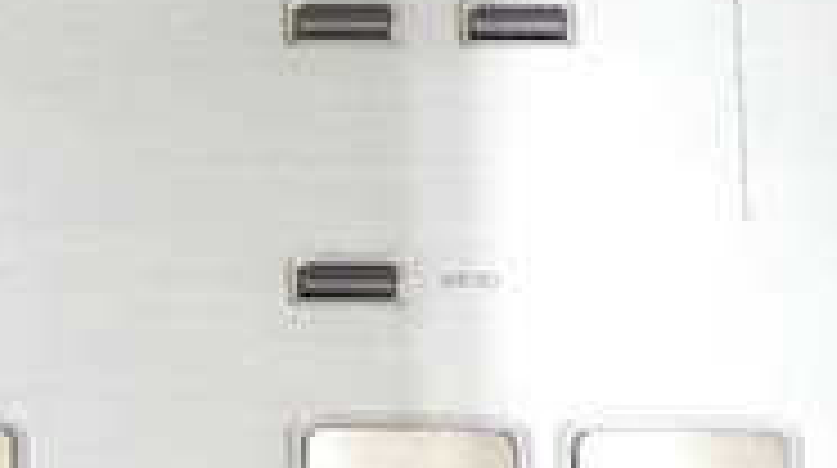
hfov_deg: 8.6
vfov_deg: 4.8
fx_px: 5496
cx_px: -225
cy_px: -500
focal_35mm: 248
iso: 200
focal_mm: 7.8
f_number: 3.9
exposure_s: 1/10
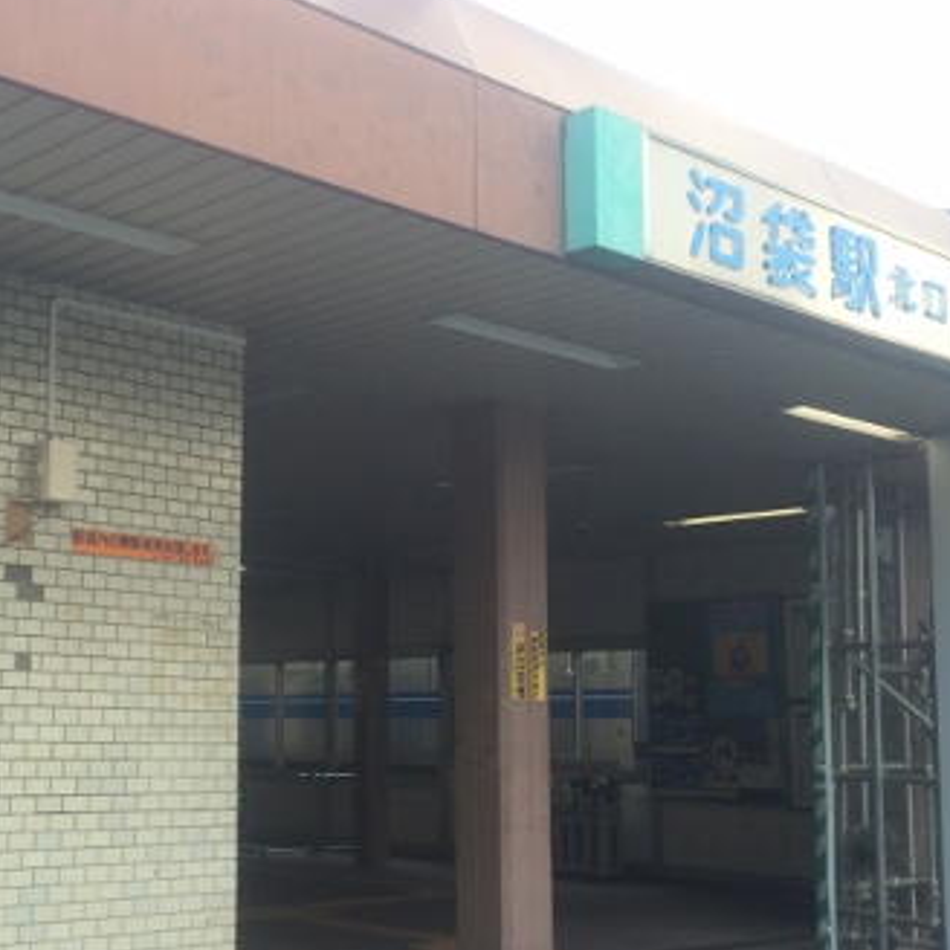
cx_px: 316
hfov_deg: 33.7
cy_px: 510
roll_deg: +0.8
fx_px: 1552
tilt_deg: +5.7
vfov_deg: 34.0
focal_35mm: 50
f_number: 2.2
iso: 32
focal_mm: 4.15
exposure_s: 1/311
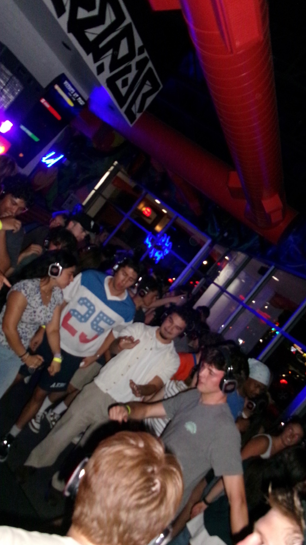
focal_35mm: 31
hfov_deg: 37.8
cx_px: 148
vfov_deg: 62.6
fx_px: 447
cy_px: 274
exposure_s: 1/50
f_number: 3.9
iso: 800
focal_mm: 5.1
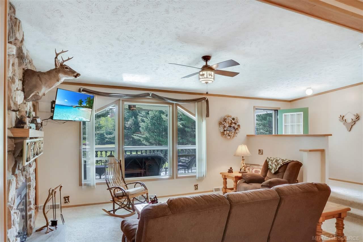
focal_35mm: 24
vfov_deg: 53.1
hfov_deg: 73.8
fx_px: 242
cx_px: 182
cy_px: 121
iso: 100
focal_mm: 16
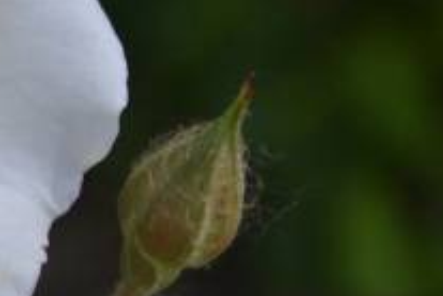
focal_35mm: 382
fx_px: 4700
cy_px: 18
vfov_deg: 3.6
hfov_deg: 5.3
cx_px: -345
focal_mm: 66
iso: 100
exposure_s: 1/200
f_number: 7.1
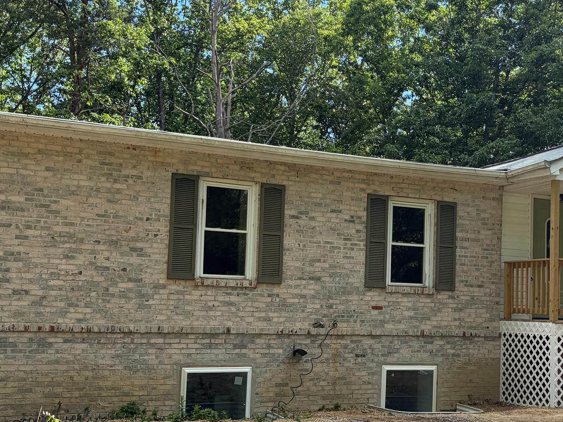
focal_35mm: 51
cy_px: 251
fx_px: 829
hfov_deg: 37.1
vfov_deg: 28.5
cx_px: 380
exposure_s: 1/1550
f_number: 1.6
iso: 64
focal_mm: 5.96
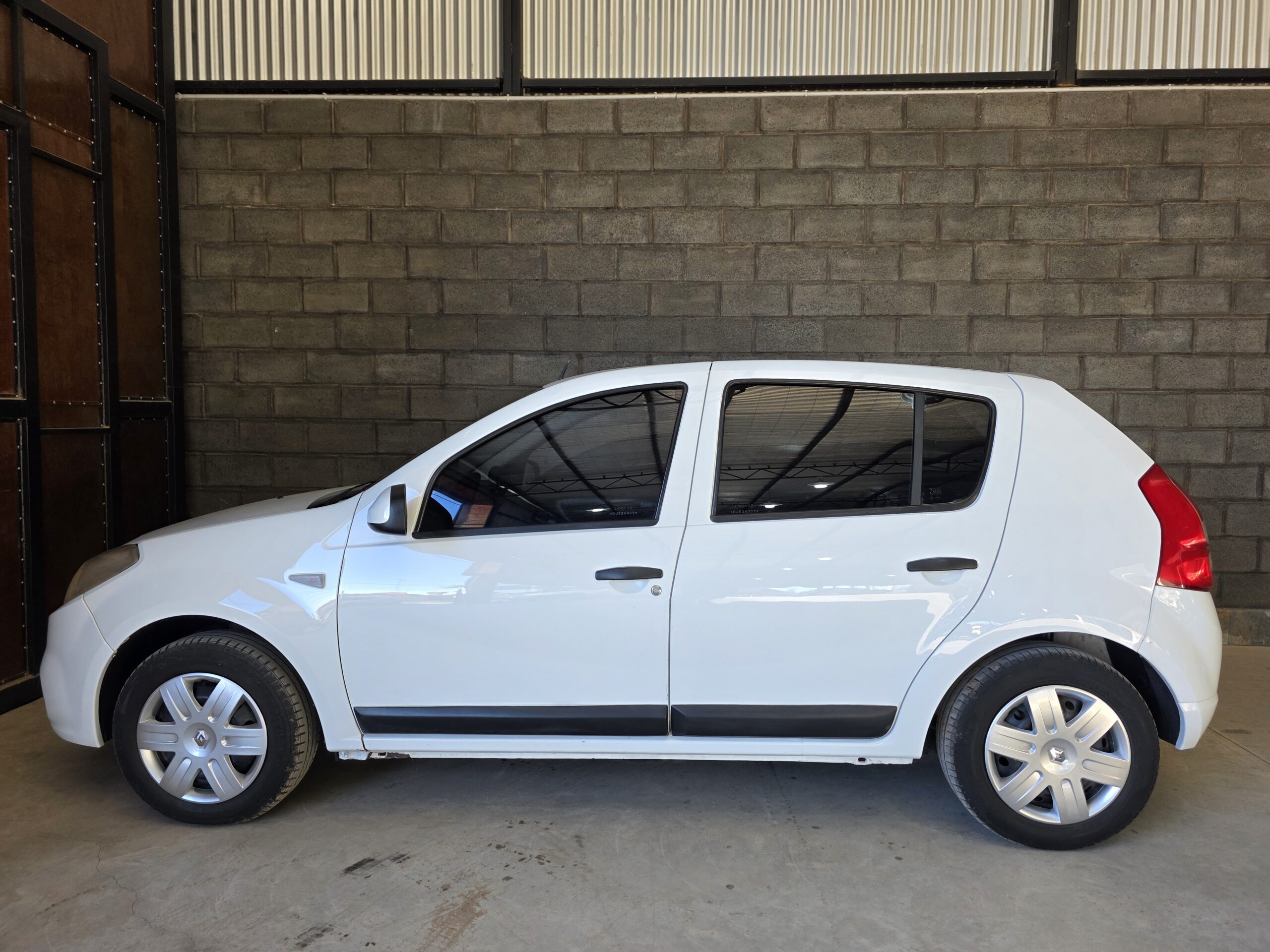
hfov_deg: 73.9
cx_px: 635
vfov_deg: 58.9
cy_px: 476
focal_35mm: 23
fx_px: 844
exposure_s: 1/180
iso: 80
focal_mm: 6.3
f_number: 1.7
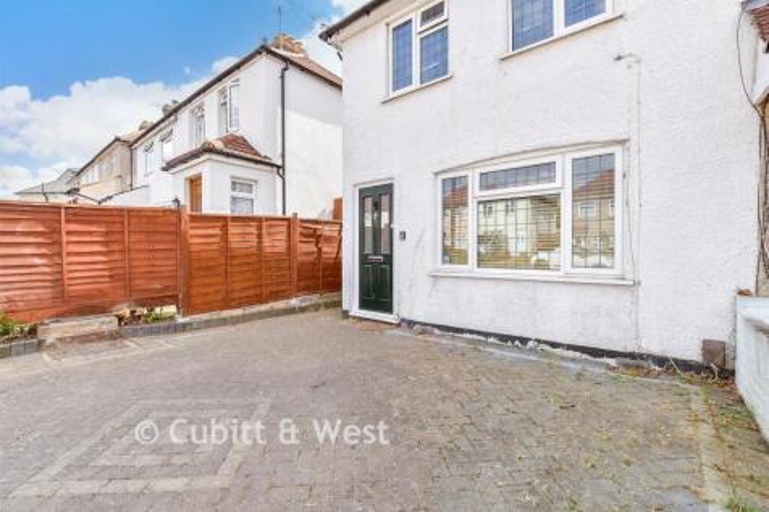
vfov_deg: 77.3
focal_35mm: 15
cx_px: 384
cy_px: 256
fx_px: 320
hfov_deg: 100.4
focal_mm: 10
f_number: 8
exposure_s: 1/125
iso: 160
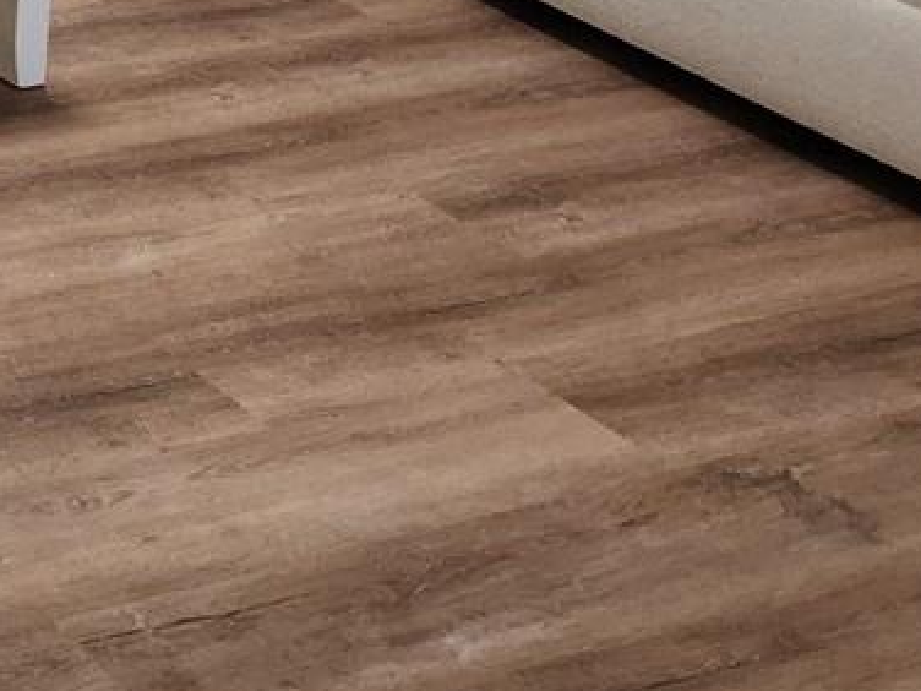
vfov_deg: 14.0
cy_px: -390
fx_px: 2607
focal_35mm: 98
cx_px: -848
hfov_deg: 16.1
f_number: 1.8
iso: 200
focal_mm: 5.4
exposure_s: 1/120
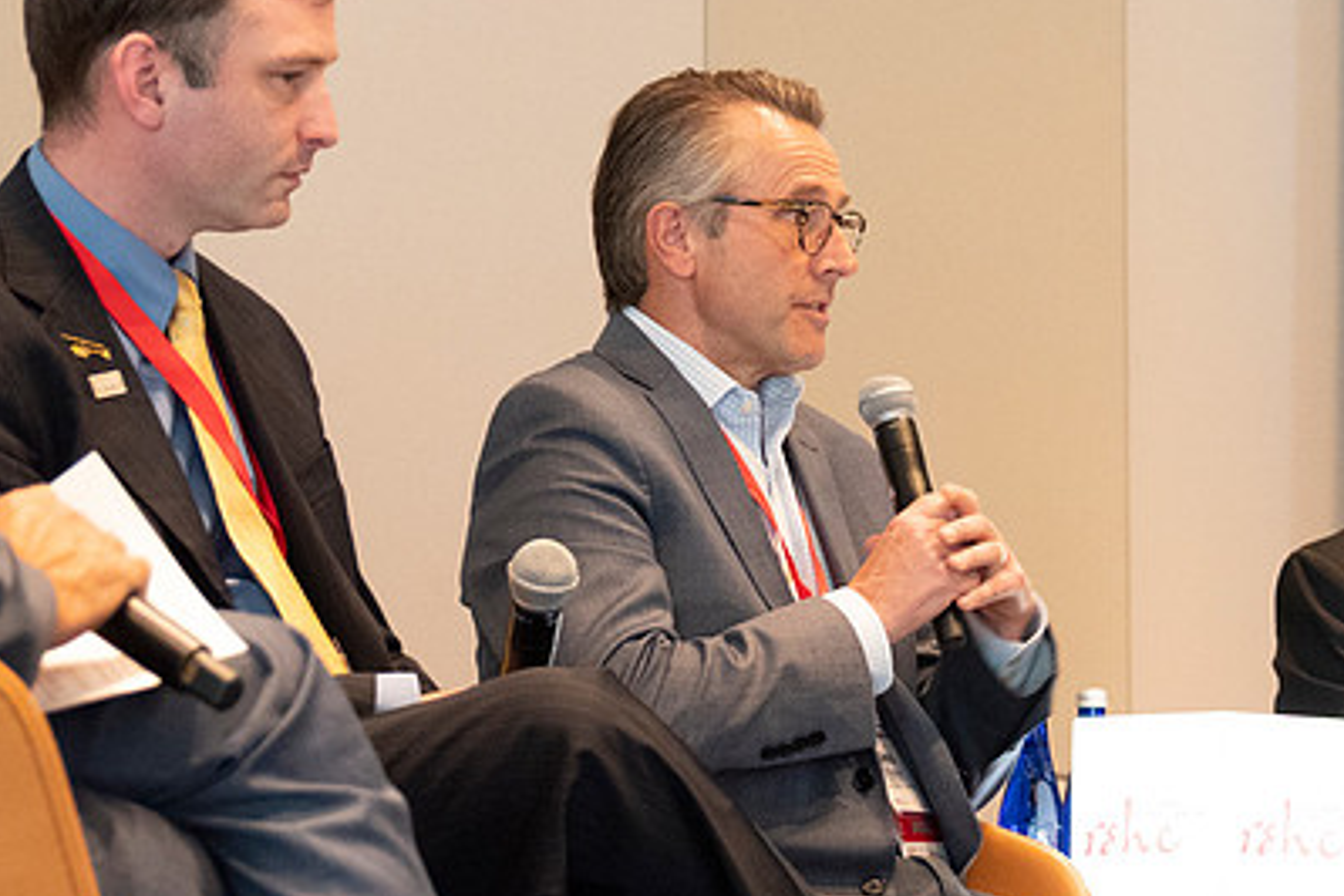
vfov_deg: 6.3
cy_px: 440
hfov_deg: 9.4
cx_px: 731
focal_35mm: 218
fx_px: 8138
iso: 4000
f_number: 5.6
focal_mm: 100
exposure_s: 1/60
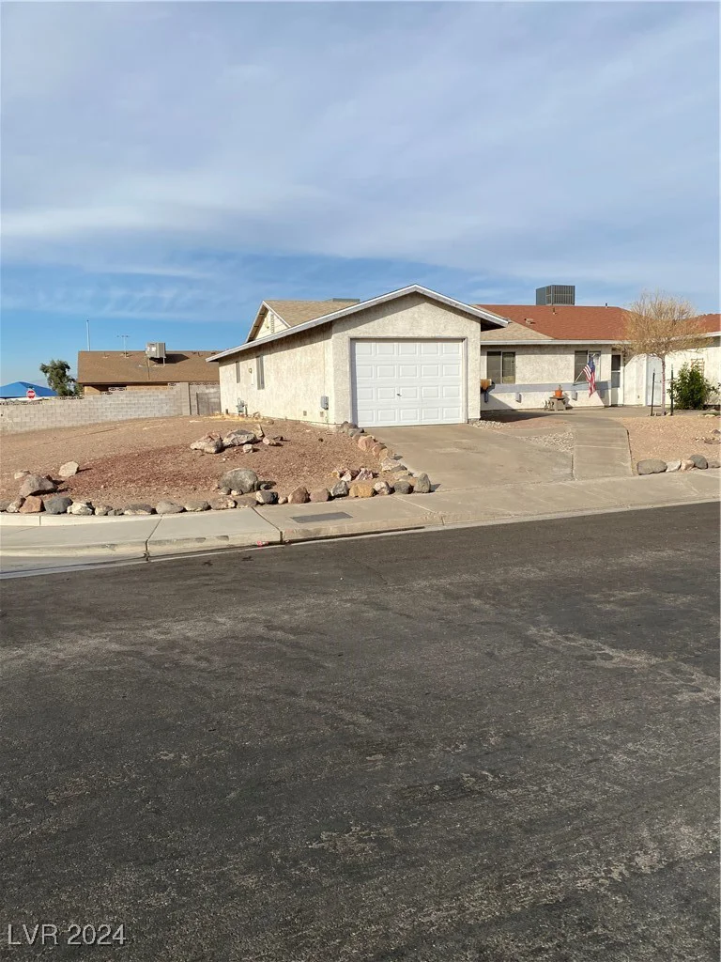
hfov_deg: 53.1
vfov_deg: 67.3
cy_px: 481
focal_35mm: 26
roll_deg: +0.6
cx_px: 360
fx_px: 722
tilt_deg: -5.4
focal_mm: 4.25
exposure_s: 1/4115
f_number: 1.8
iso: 32
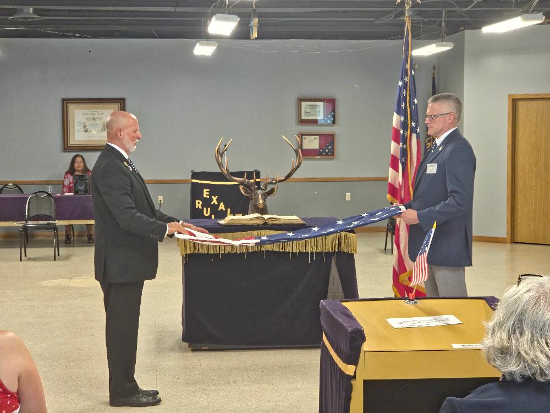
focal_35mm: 69
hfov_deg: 28.2
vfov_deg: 21.3
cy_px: 206
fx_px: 1096
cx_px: 275
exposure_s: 1/35
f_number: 2.4
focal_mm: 7
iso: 250
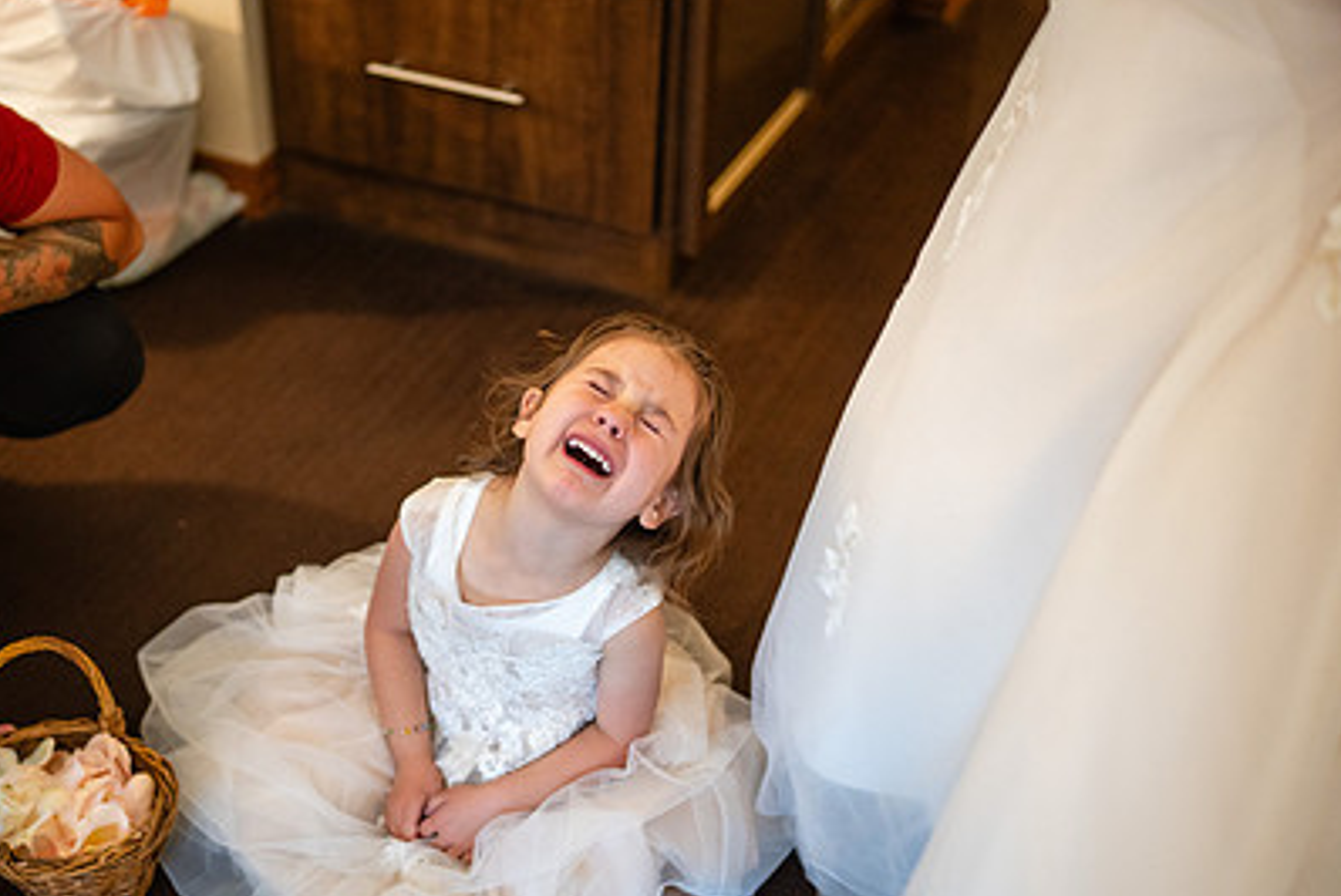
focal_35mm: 51
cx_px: 482
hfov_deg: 38.5
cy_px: 551
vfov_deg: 26.5
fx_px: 1901
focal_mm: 35
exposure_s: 1/125
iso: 1250
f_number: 1.2
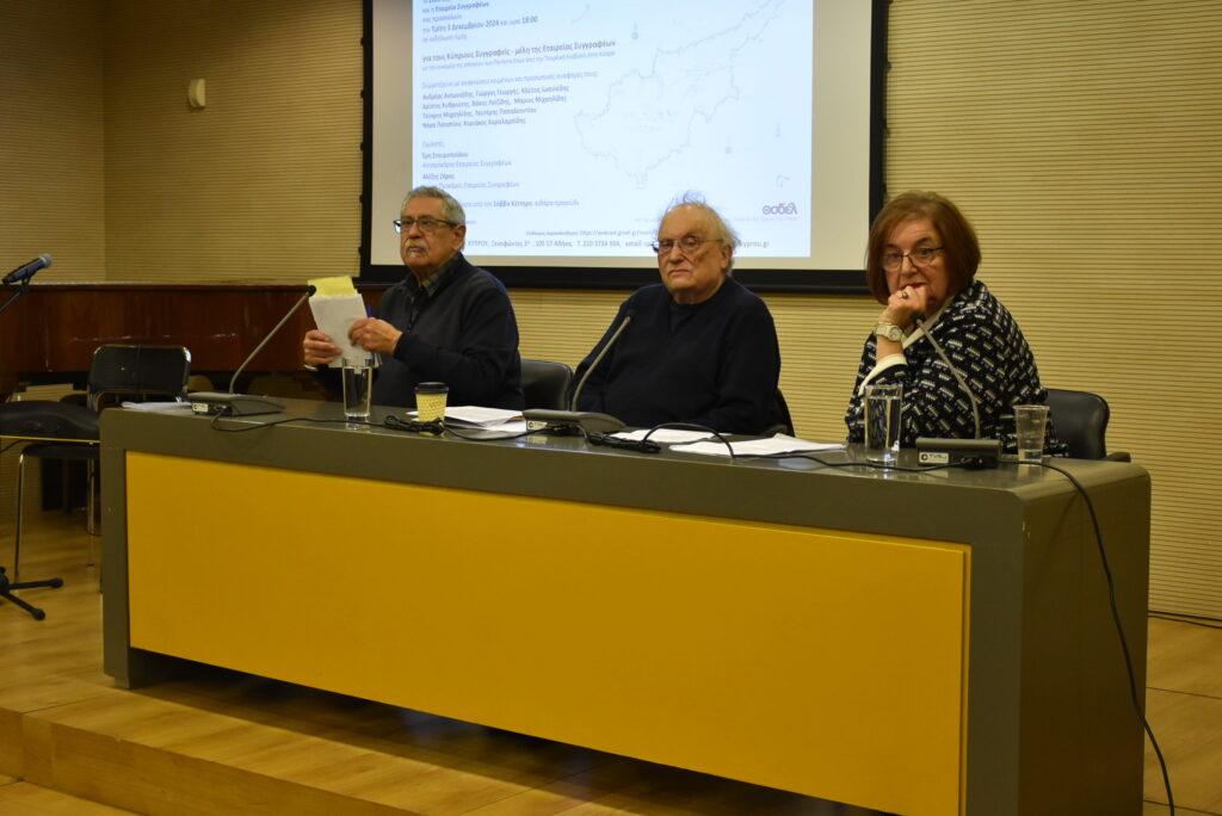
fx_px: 1783
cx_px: 611
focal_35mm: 52
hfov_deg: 37.8
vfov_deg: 25.8
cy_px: 408
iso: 1600
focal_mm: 35
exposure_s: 1/125
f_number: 5.6
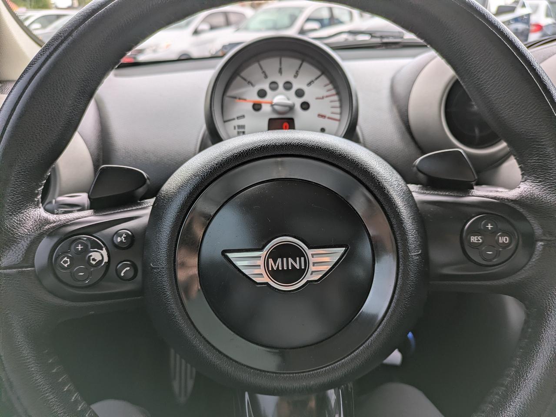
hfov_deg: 69.4
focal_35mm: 25
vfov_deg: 54.9
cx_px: 278
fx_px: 402
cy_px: 208
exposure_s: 1/147
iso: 37
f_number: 1.89
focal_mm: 5.43
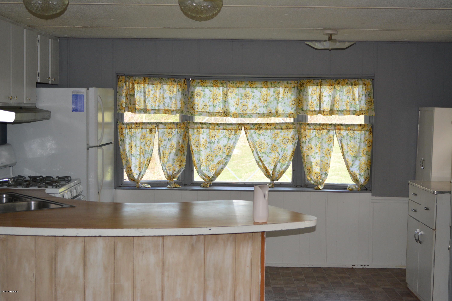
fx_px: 716
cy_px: 150
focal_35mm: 57
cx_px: 226
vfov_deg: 23.8
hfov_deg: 35.1
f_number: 5
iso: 560
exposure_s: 1/60
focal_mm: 38
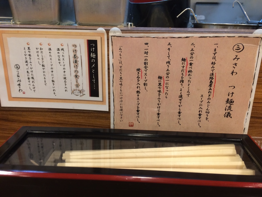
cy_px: 98
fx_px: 219
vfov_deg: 48.2
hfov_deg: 61.7
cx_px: 131
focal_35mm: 29
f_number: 2.2
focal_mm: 4.15
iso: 125
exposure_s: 1/30
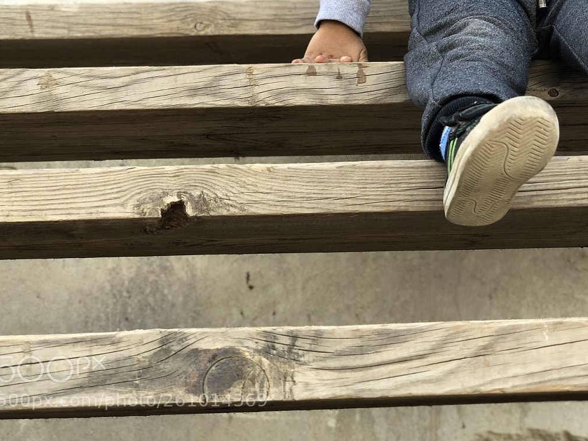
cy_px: 94
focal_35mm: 83
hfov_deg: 23.4
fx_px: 1410
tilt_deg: +15.2
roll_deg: +2.8
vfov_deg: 17.6
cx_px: 430
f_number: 2.4
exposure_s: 1/120
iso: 25
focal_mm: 6
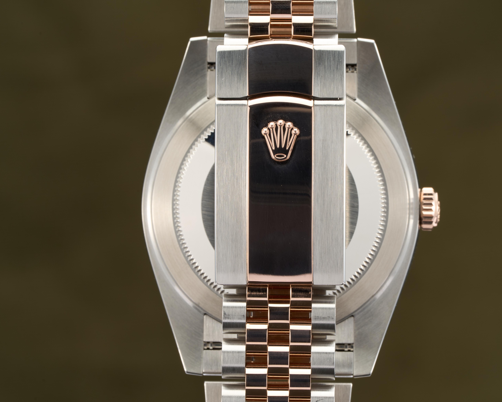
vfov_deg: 12.1
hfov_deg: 15.2
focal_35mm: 127
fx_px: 1887
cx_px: 281
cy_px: 206
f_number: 16
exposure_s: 1/125
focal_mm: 100
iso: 200
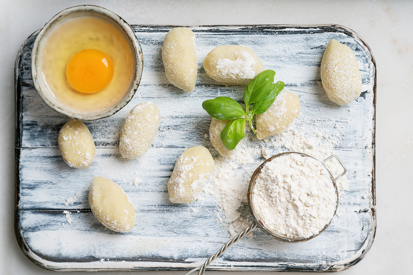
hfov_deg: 30.1
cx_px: 206
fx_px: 769
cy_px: 138
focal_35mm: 67
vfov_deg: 20.3
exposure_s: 1/200
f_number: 11
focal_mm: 67
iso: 100
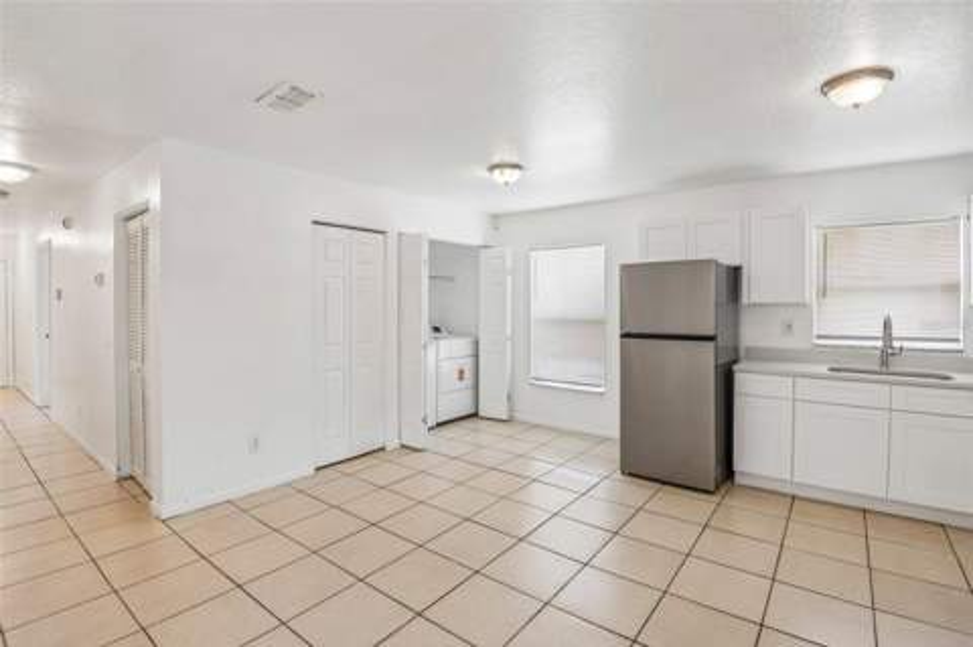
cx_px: 486
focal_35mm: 16
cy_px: 324
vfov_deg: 73.6
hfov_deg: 96.8
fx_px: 432
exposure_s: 1/40
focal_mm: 16
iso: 400
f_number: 8
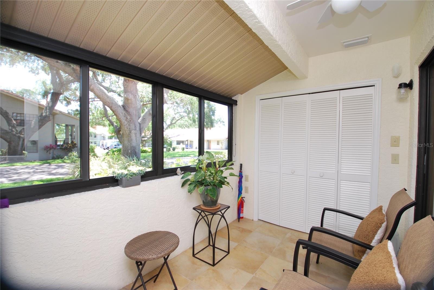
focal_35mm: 15
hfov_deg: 100.3
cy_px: 145
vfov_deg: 77.4
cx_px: 217
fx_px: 181
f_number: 5
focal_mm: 10
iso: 200
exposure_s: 1/100
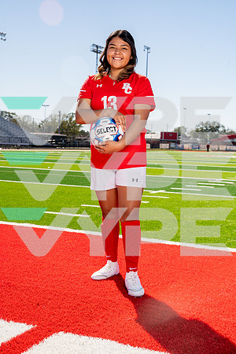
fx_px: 511
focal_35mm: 52
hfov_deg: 26.0
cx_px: 118
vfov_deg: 38.2
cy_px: 177
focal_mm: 52
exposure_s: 1/250
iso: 100
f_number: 7.1
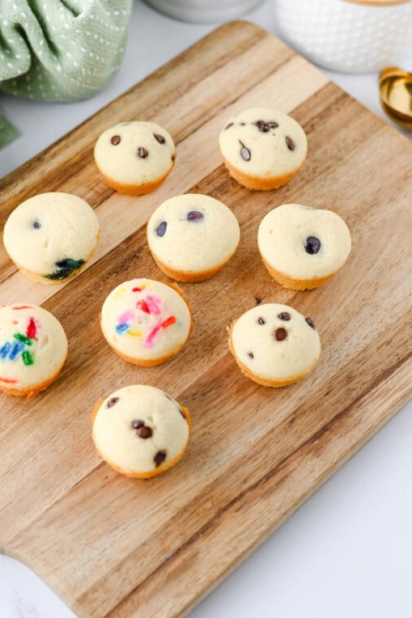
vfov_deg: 30.1
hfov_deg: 20.3
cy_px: 288
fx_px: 1151
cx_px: 174
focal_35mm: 67
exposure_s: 1/100
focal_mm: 50
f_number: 4
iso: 280
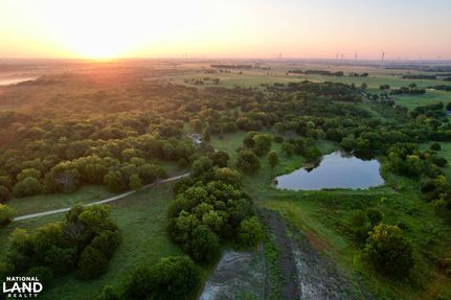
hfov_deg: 78.6
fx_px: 275
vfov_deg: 57.2
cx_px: 226
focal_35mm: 22
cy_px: 150
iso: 100
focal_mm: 8.38
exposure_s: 1/320
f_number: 2.8
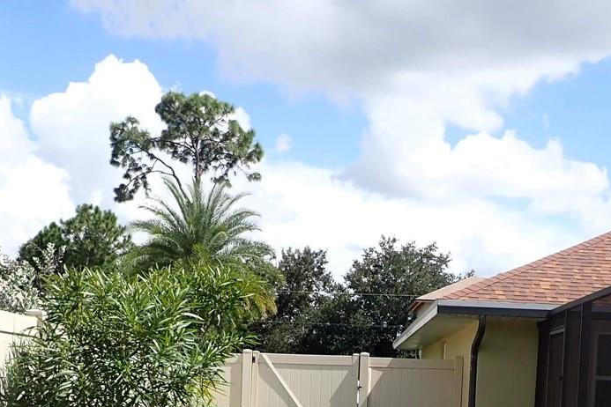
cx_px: 394
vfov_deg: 21.2
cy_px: 472
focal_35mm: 60
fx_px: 1018
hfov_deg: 33.2
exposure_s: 1/160
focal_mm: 4.5
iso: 100
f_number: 8
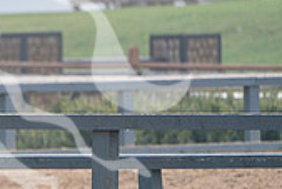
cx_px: -167
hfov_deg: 1.7
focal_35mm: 1231
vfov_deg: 1.1
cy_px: 130
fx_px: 9651
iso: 500
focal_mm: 358
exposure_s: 1/1000
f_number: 5.6
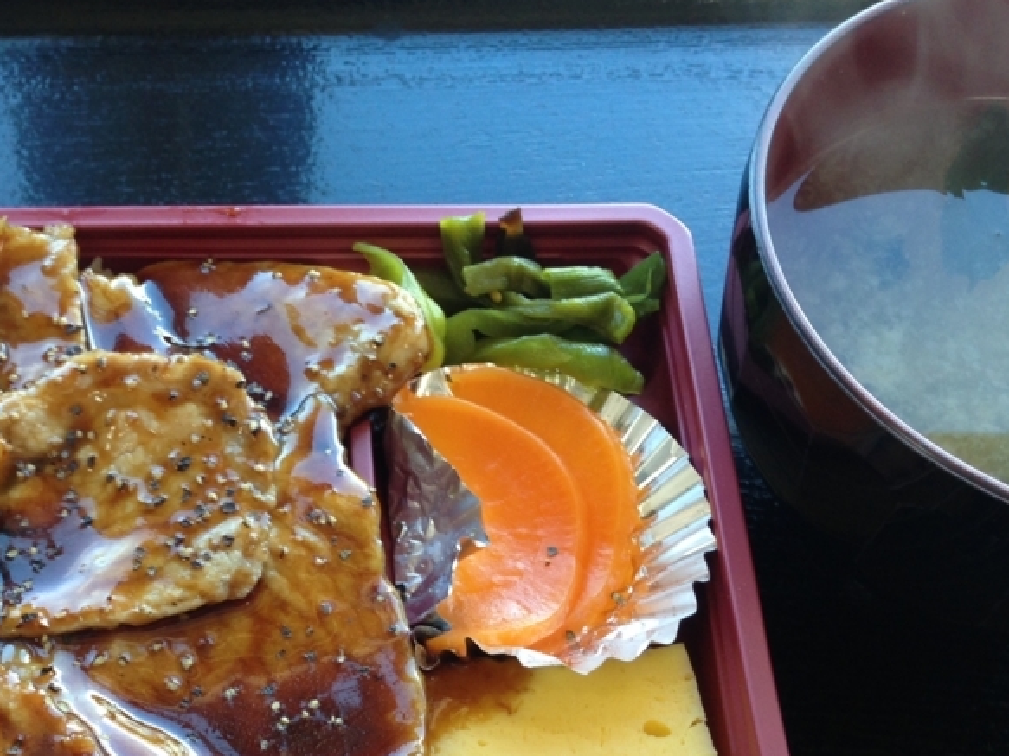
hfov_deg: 32.7
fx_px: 1690
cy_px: 583
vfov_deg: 24.9
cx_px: 279
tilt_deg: -60.7
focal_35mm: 58
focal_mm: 4.12
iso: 50
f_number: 2.4
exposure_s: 1/30
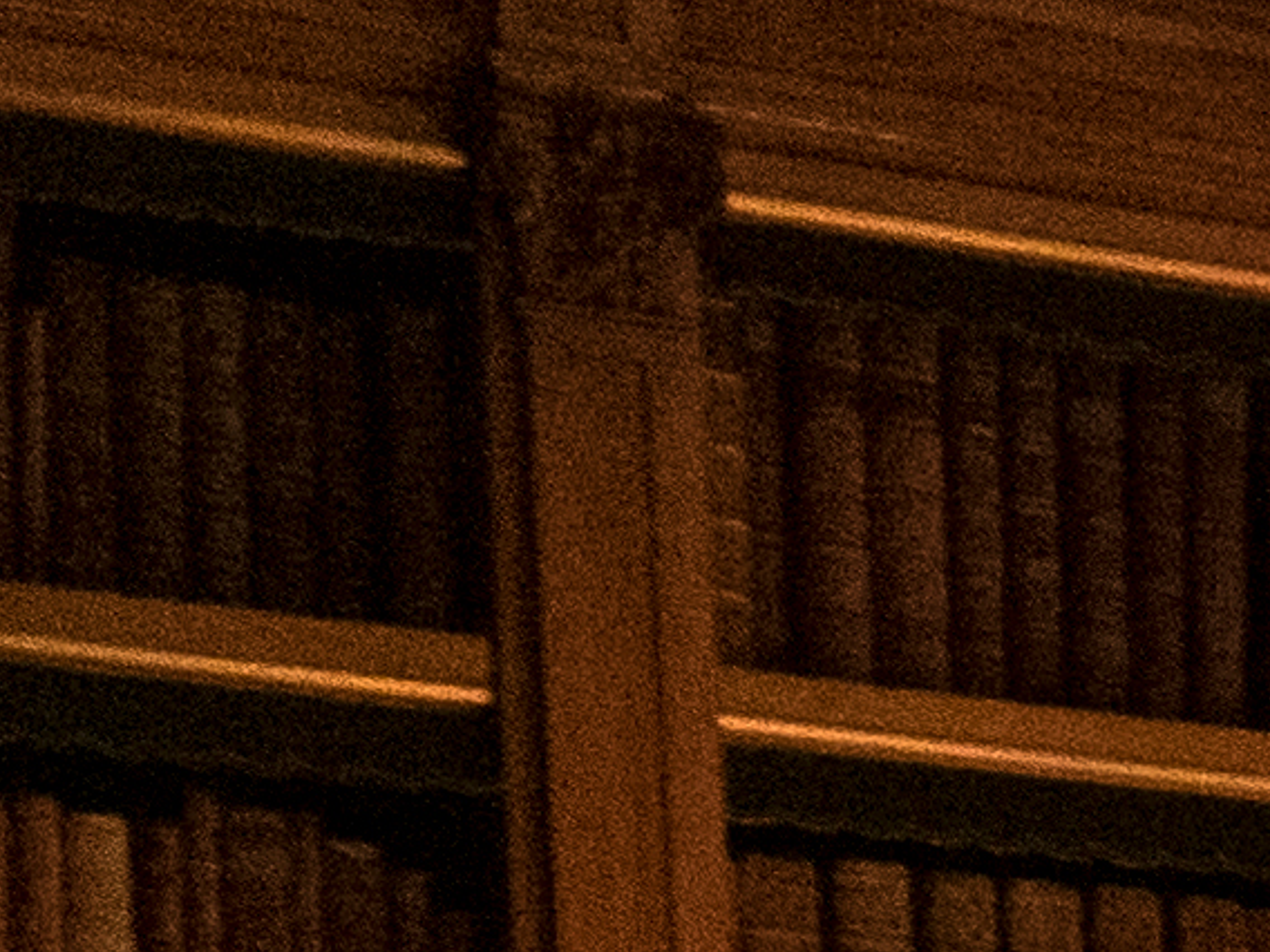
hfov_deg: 7.0
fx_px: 8695
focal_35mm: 237
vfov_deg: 5.8
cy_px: 3068
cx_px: 4532
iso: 10000
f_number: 4
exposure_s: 1/60
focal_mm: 33
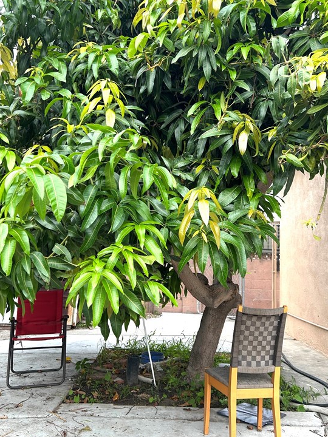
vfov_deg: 49.9
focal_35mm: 37
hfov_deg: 38.6
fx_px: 467
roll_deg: -2.8
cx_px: 183
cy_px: 180
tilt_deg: +9.7
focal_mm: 5.7
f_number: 1.5
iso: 50
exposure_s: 1/397
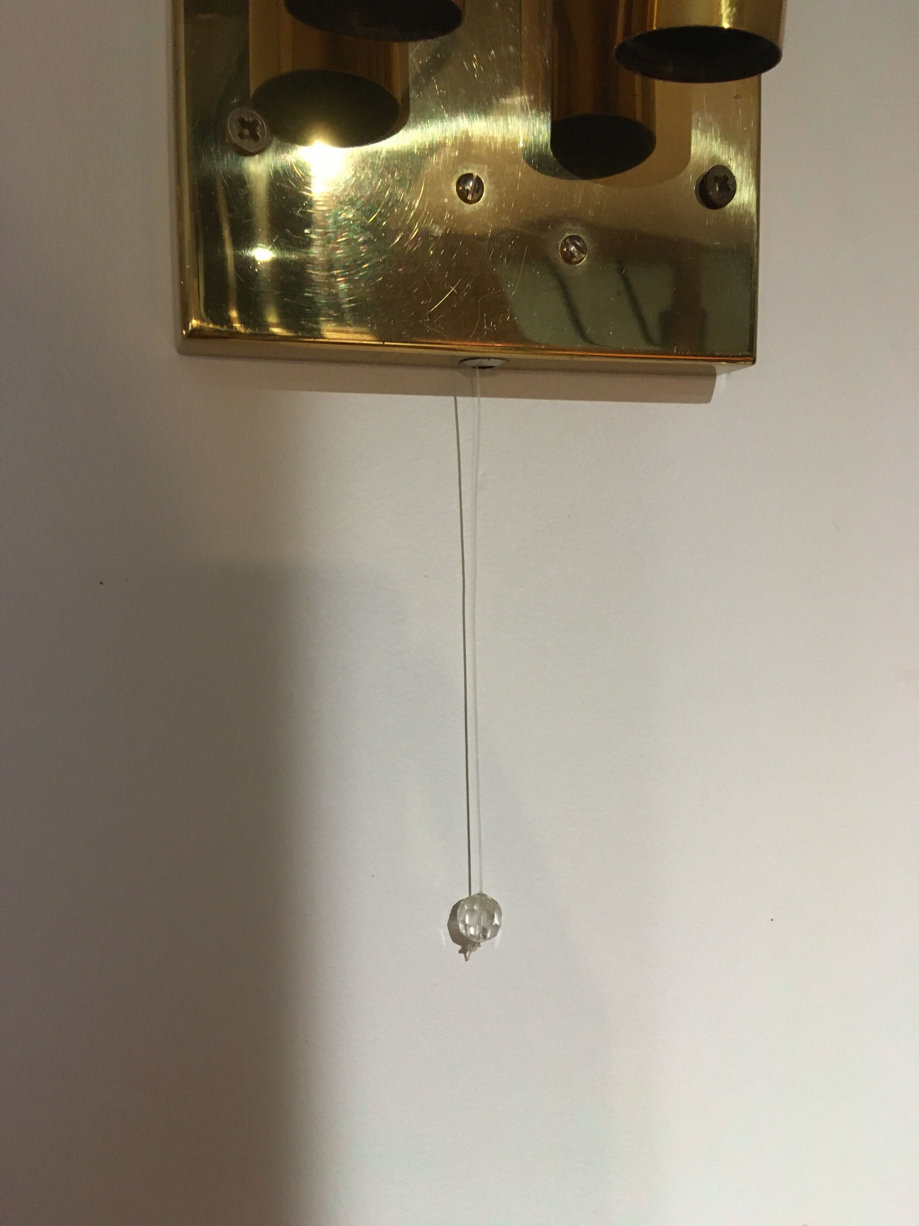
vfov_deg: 61.7
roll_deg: +2.0
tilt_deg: -5.4
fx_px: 1027
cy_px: 613
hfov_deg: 48.2
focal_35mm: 29
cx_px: 460
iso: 200
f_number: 2.2
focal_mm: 4.15
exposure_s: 1/20
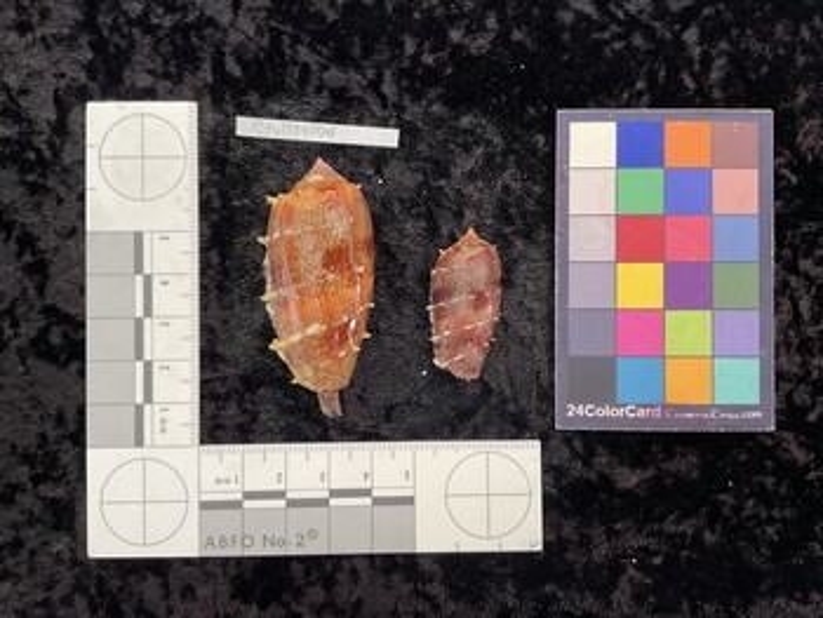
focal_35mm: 29
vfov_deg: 48.3
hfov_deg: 61.6
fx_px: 690
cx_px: 412
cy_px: 309
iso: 64
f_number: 1.8
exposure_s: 1/50
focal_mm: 3
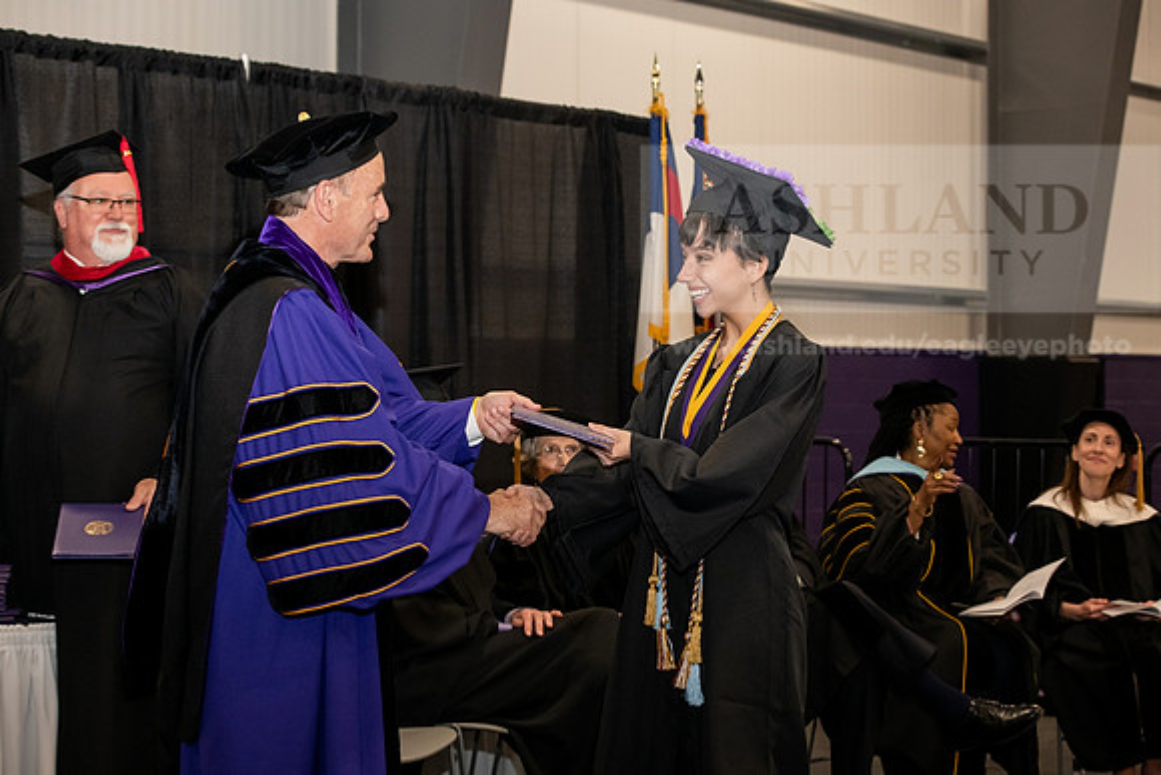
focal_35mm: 70
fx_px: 2258
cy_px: 388
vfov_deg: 19.5
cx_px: 580
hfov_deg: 28.8
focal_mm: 70
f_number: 5.6
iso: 2500
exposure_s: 1/200
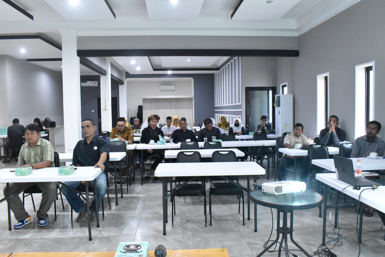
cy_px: 128
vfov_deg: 43.6
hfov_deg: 61.9
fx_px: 321
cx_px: 192
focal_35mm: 30
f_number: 7.1
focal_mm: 20
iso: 10000
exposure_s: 1/30
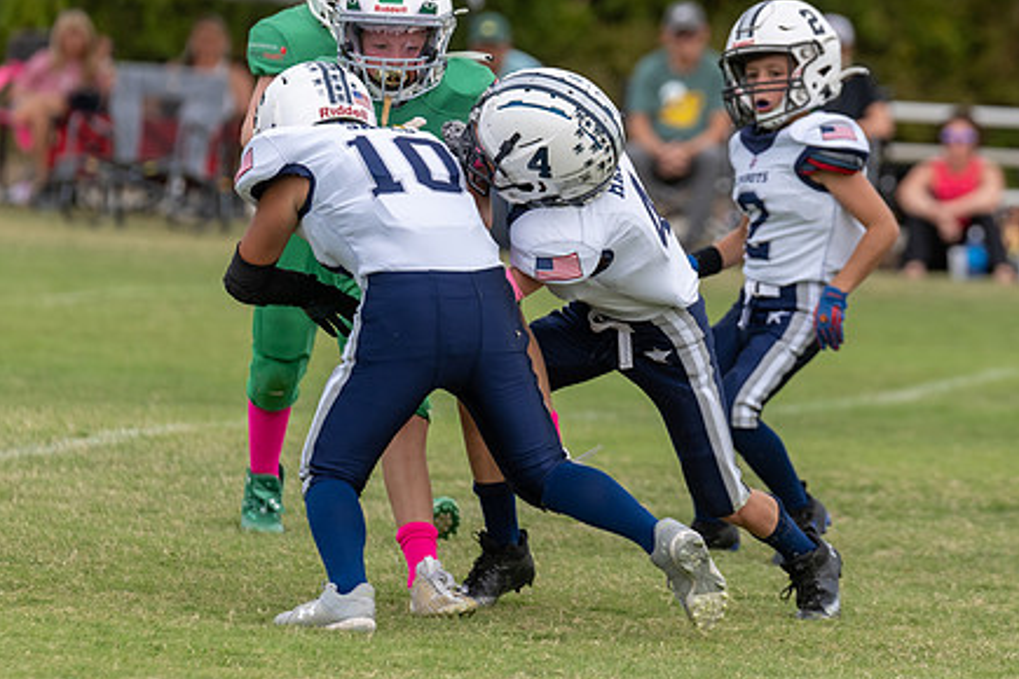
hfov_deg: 5.2
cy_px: 219
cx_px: 638
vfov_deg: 3.5
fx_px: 11265
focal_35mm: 398
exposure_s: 1/1250
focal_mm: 200
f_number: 3.5
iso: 200
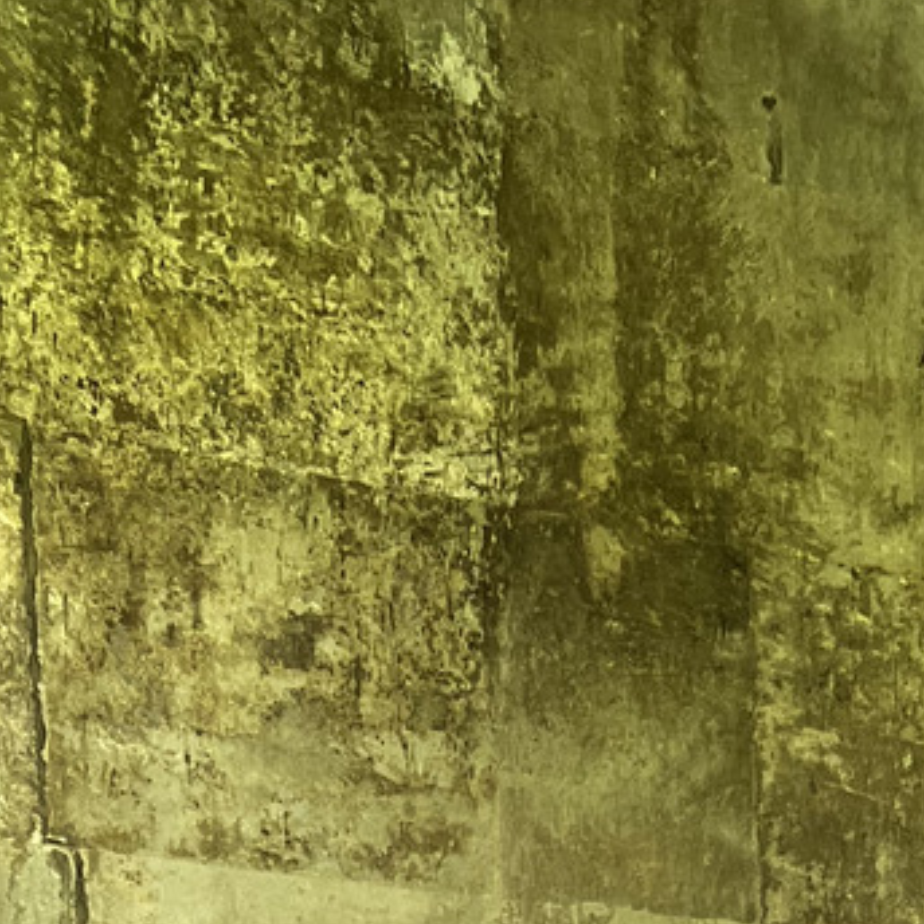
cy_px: 1488
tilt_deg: +0.5
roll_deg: +0.6
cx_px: 524
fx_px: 3231
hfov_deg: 16.3
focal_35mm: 107
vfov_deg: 14.8
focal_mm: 5.7
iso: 125
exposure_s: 1/121
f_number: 1.5
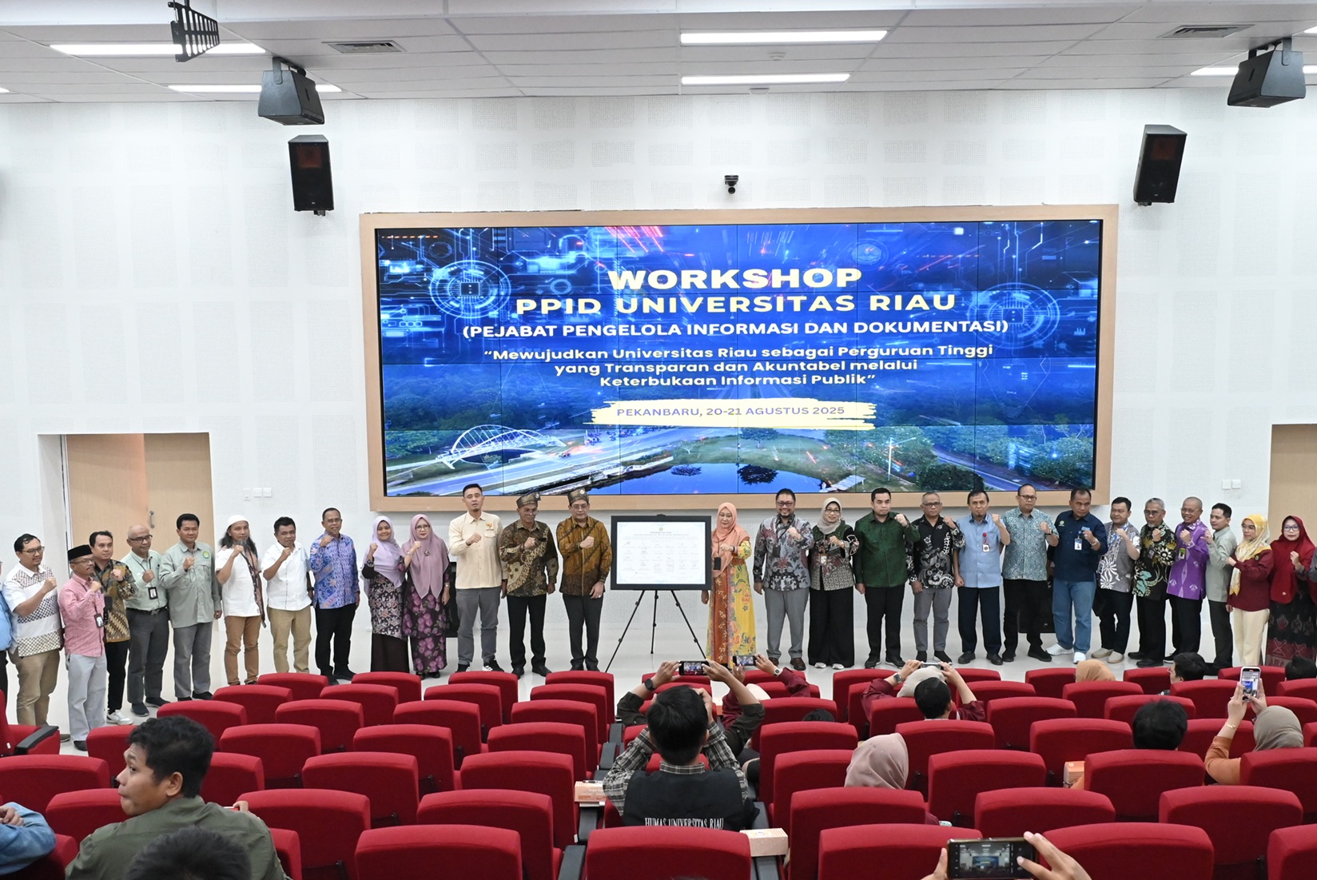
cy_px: 440
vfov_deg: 36.9
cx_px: 658
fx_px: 1318
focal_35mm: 36
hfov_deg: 53.1
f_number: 5.6
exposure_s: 1/200
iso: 6400
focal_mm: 24
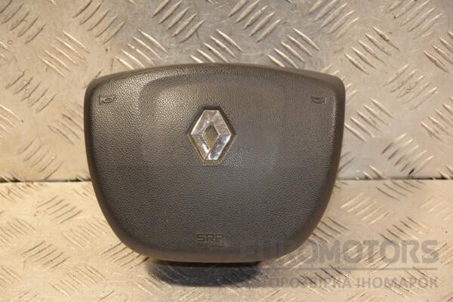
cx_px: 226
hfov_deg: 18.2
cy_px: 151
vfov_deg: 12.2
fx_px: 1416
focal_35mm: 112
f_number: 5.3
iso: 800
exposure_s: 1/125
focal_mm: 75
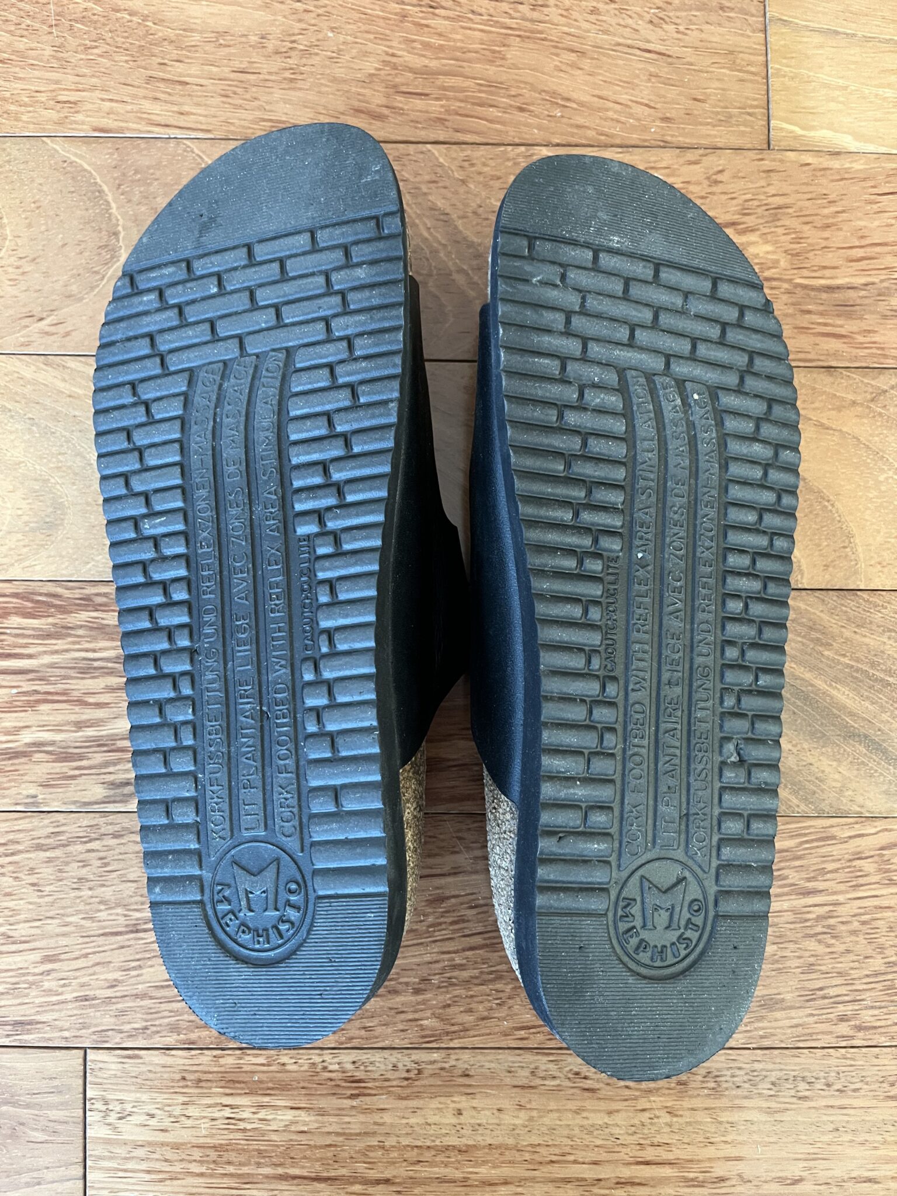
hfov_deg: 53.1
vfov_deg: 67.3
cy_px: 598
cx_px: 448
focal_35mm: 26
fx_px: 898
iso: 500
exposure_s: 1/60
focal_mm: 5.1
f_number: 1.6
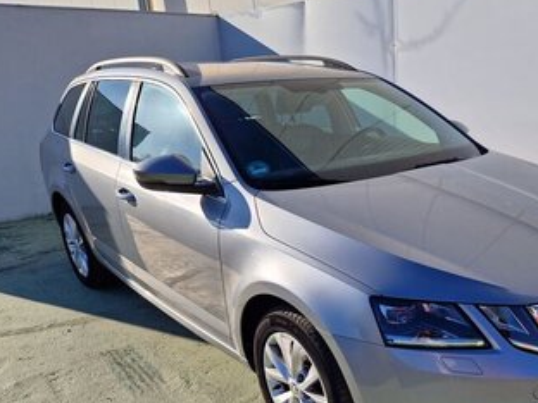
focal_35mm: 36
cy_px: 293
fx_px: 560
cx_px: 383
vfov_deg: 38.8
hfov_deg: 49.9
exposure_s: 1/1368
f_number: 1.8
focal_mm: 5.4
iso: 50
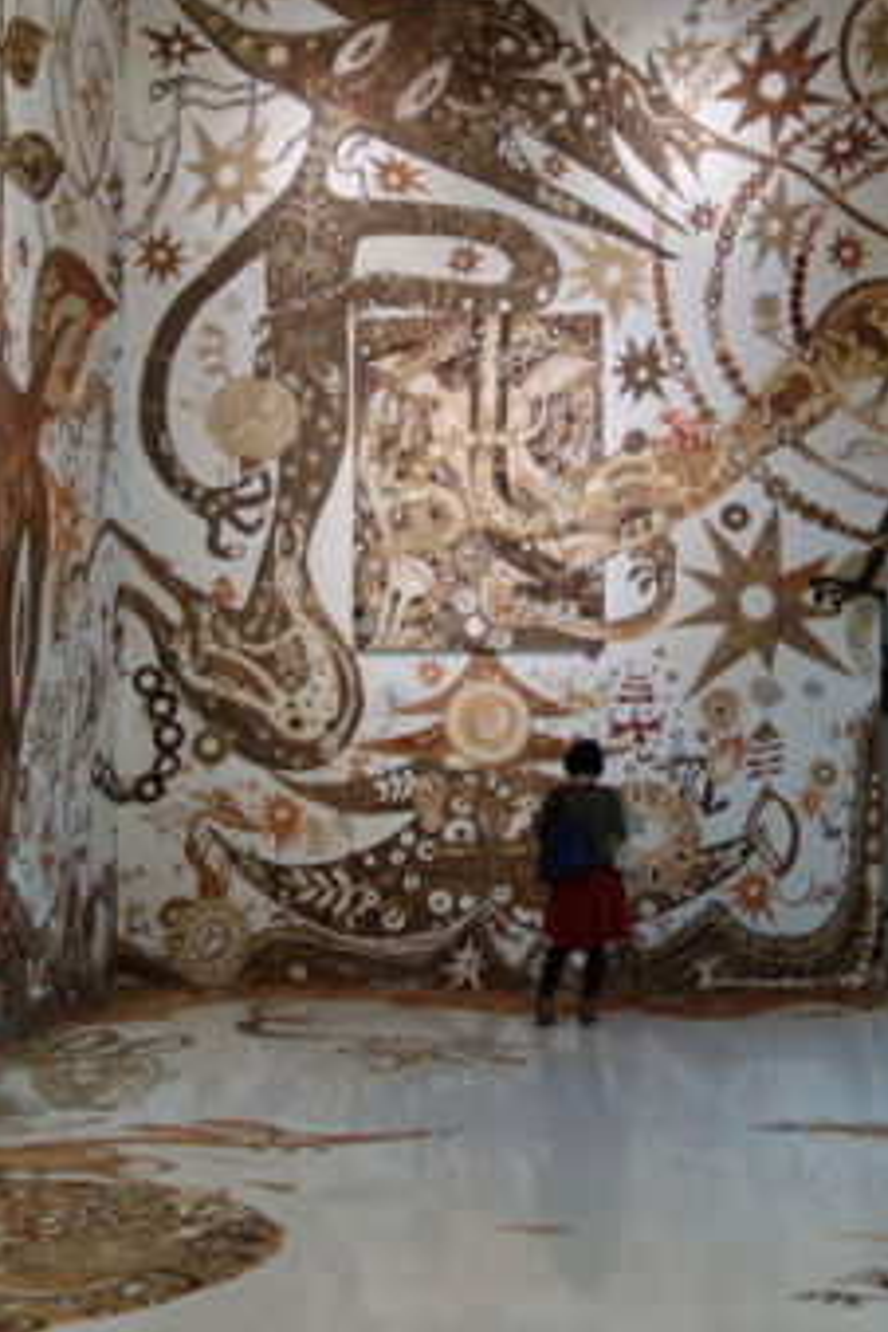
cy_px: 466
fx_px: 2442
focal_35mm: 66
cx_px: 495
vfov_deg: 30.3
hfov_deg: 20.6
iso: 125
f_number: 1.8
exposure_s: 1/100
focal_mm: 10.4
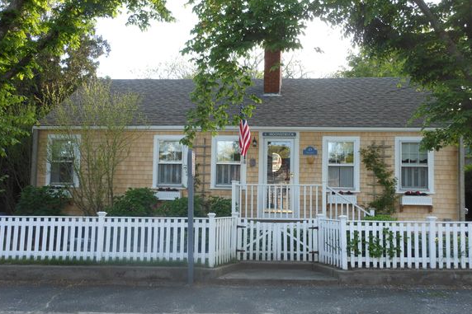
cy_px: 172
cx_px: 242
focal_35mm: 36
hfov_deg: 53.1
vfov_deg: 36.8
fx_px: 472
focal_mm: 5.9
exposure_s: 1/60
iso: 80
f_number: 4
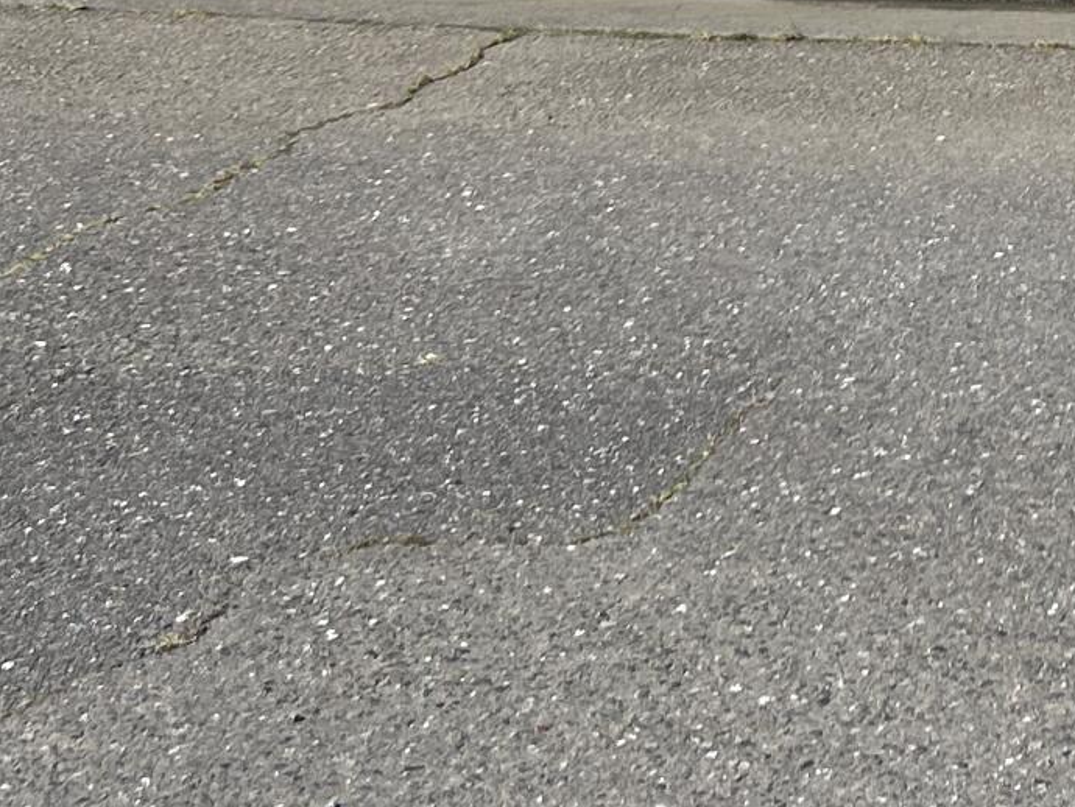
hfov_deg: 16.5
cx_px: 1388
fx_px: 3510
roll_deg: +0.6
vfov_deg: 11.8
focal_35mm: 113
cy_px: -804
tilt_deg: +1.3
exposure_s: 1/4444
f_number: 1.5
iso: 50
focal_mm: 5.7
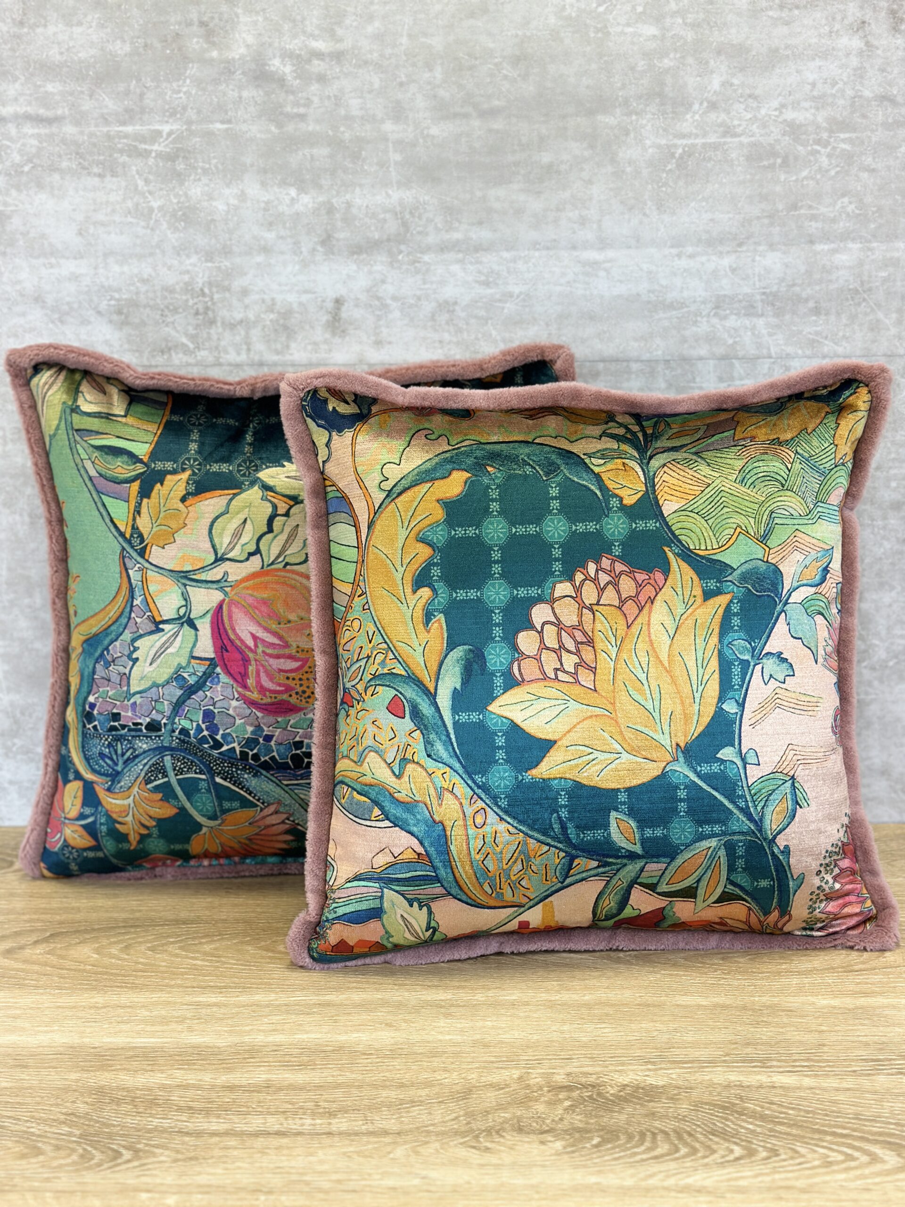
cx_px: 452
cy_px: 604
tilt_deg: -14.9
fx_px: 1673
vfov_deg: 39.7
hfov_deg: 30.3
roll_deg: +0.8
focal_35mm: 48
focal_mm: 6.86
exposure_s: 1/120
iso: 100
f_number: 1.78
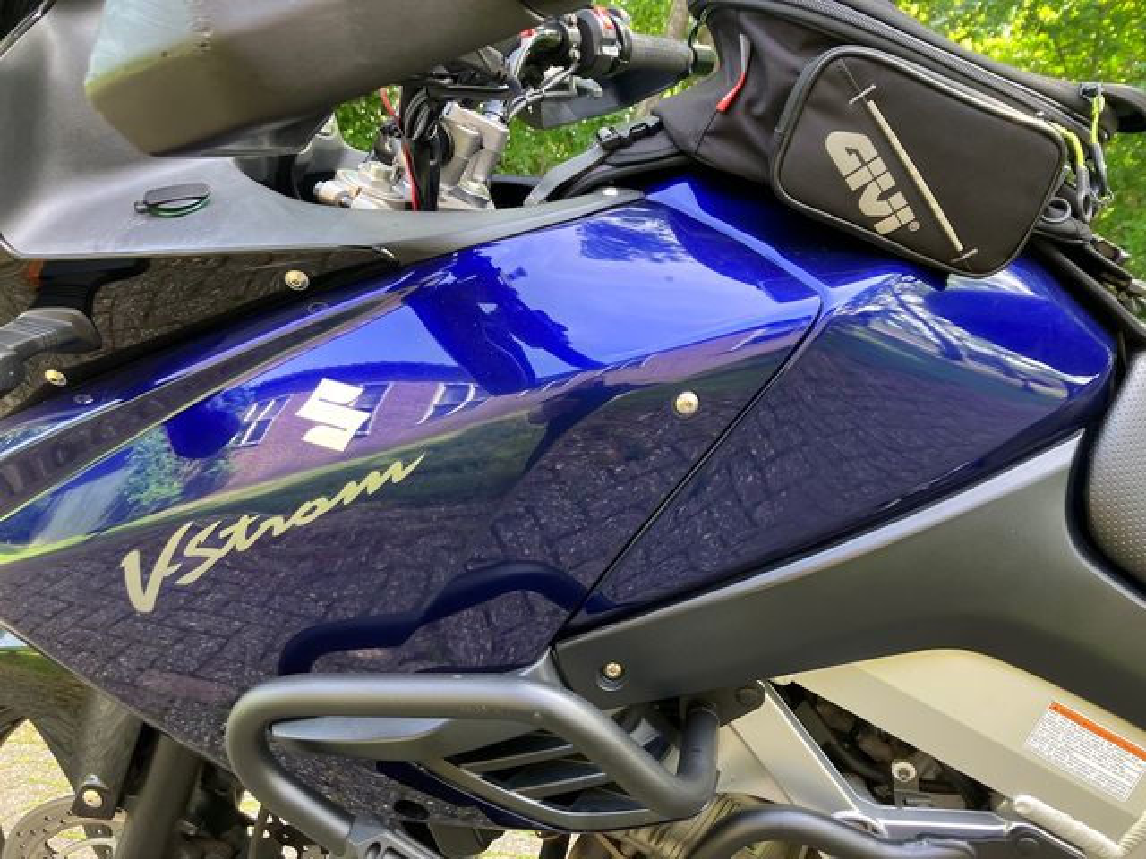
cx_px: 573
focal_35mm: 28
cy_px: 430
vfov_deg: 49.7
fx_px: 927
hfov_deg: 63.4
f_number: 1.8
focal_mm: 3.99
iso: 80
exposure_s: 1/104
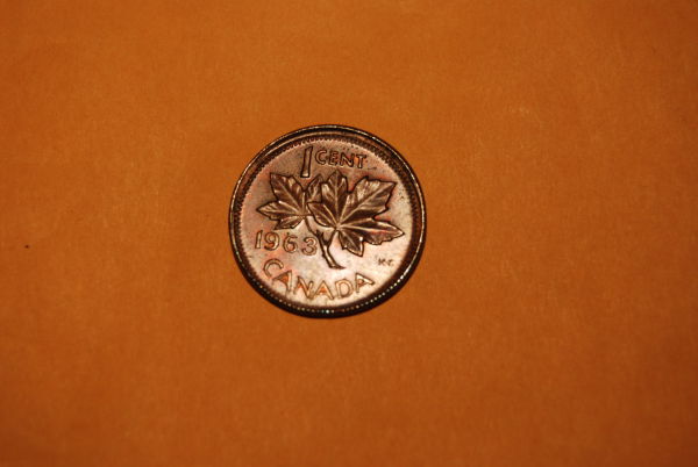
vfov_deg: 16.6
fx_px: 1602
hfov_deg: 24.6
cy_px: 234
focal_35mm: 82
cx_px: 349
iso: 200
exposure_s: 1/80
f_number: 5.6
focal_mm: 55
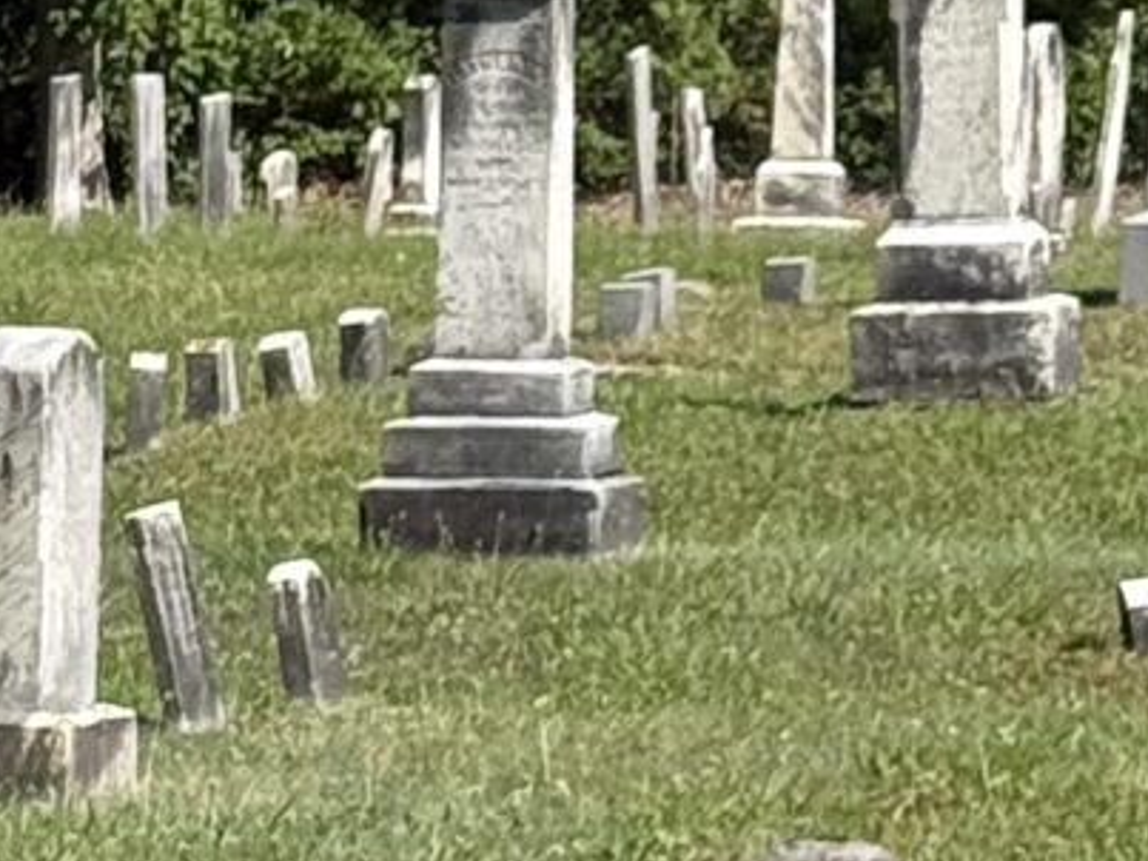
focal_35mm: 305
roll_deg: -0.2
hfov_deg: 6.1
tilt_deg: -2.5
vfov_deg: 4.9
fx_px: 10112
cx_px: -2165
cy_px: 610
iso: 64
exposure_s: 1/3096
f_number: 1.78
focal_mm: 6.76
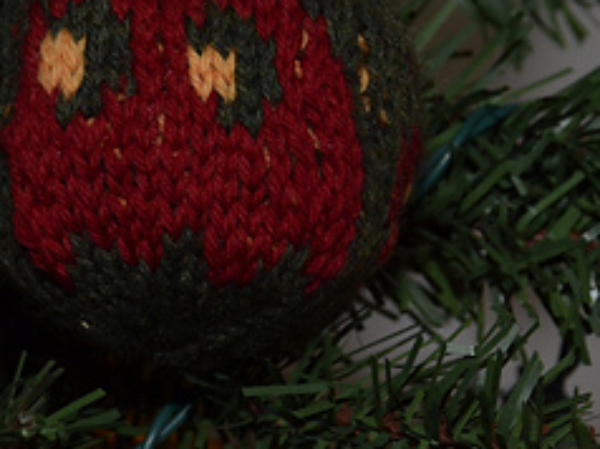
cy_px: 43
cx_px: 192
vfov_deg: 7.9
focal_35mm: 186
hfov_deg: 10.6
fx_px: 3221
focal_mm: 48
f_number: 4.8
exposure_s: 1/60
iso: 1250
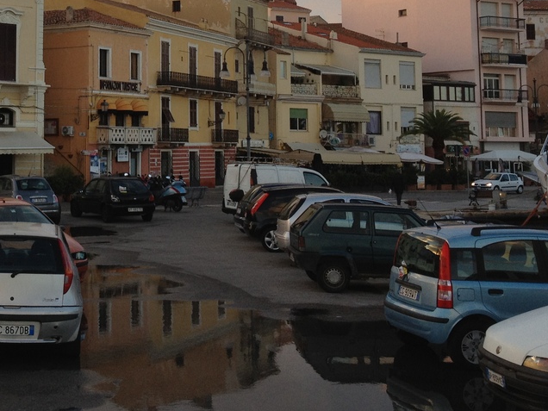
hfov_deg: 28.3
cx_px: 62
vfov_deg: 21.7
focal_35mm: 66
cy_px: 41
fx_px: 1045
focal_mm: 4.28
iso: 64
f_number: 2.4
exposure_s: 1/207
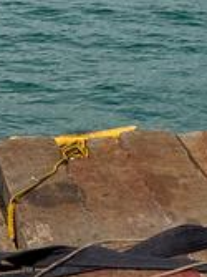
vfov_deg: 9.8
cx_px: 555
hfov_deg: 6.8
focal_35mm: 201
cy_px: -17
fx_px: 1605
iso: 64
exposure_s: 1/11364
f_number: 1.78
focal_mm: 6.76
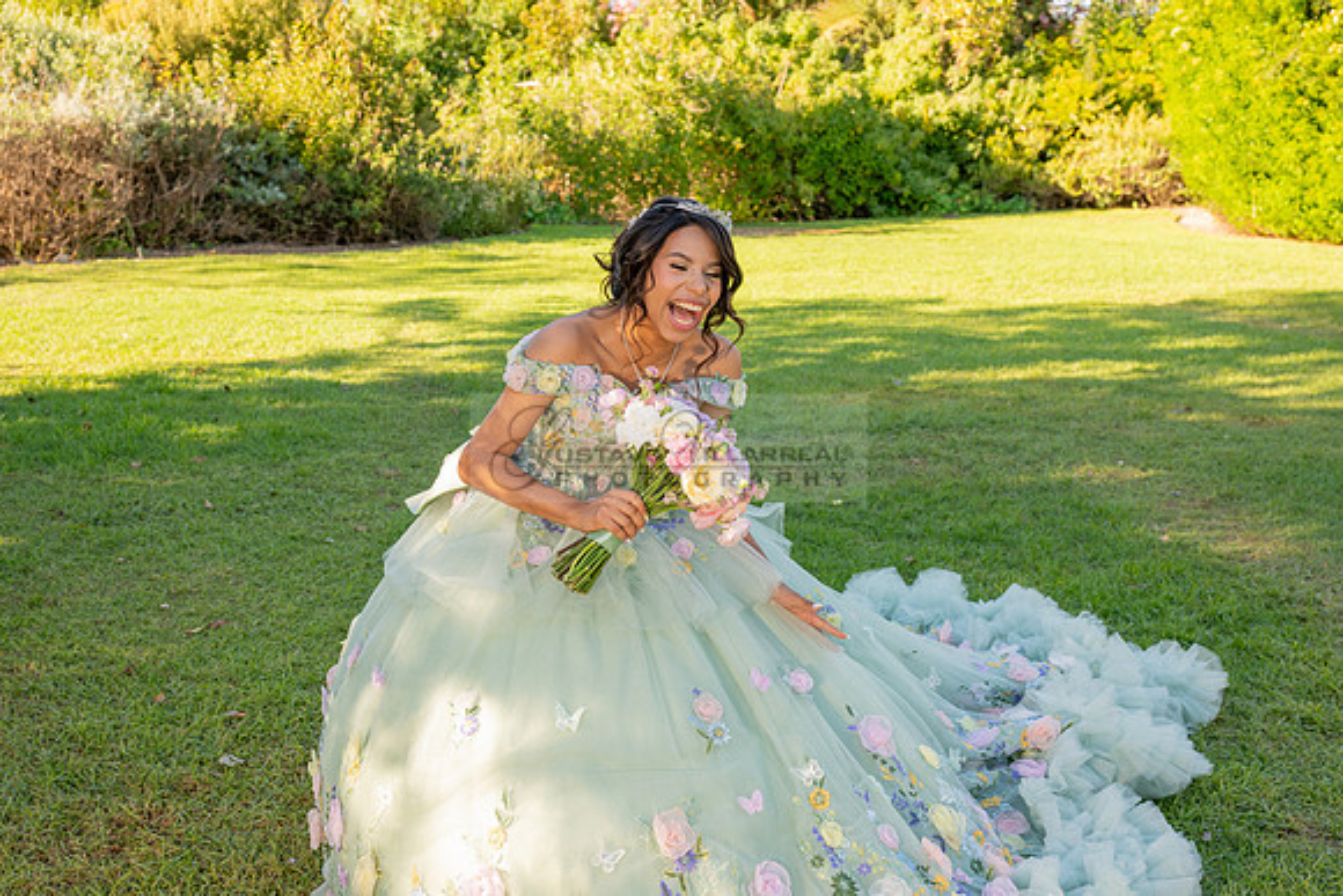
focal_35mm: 44
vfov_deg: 30.5
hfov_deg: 44.5
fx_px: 1642
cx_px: 672
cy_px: 448
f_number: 5.6
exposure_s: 1/200
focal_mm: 44
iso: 200
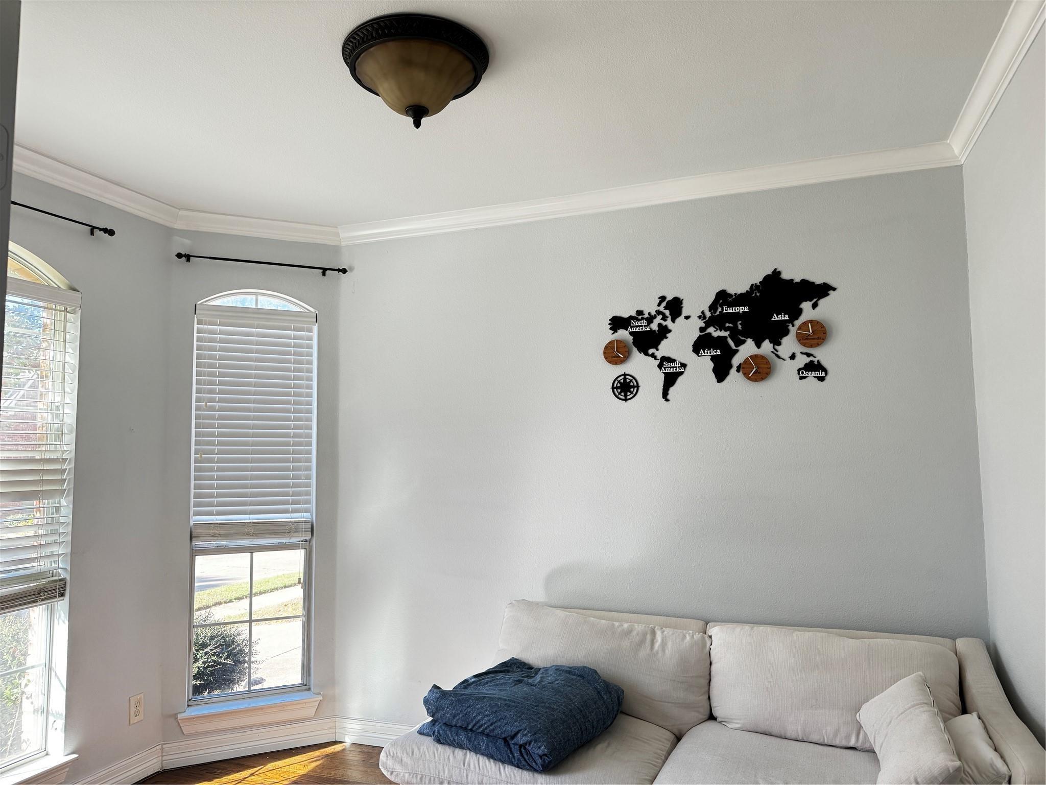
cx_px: 523
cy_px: 392
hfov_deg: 71.6
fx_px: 725
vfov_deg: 56.8
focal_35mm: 24
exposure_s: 1/121
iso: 200
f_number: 1.78
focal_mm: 6.76
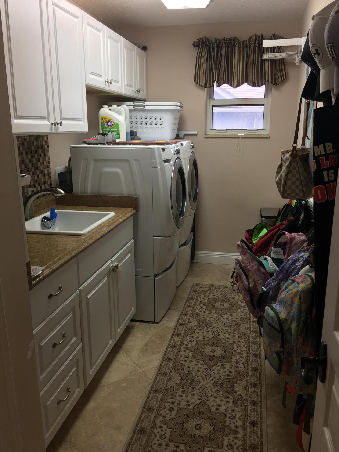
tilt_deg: -13.0
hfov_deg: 46.8
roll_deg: +0.4
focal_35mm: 30
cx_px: 173
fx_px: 392
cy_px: 228
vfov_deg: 60.0
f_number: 2.2
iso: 32
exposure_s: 1/30
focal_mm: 4.15
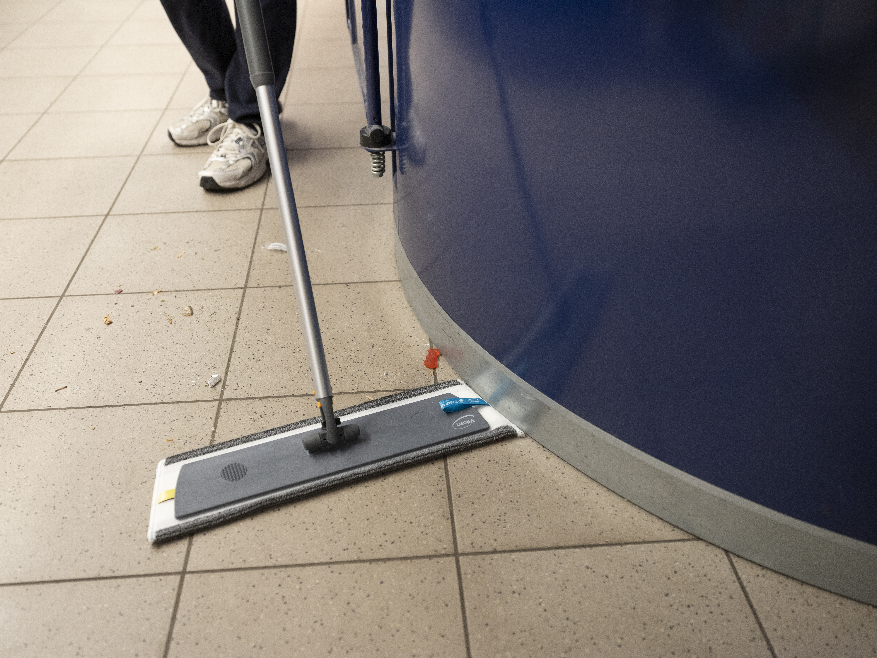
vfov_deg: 42.9
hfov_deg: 55.4
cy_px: 329
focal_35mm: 33
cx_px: 438
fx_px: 836
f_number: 4
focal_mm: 41.1
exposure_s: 1/125
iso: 800
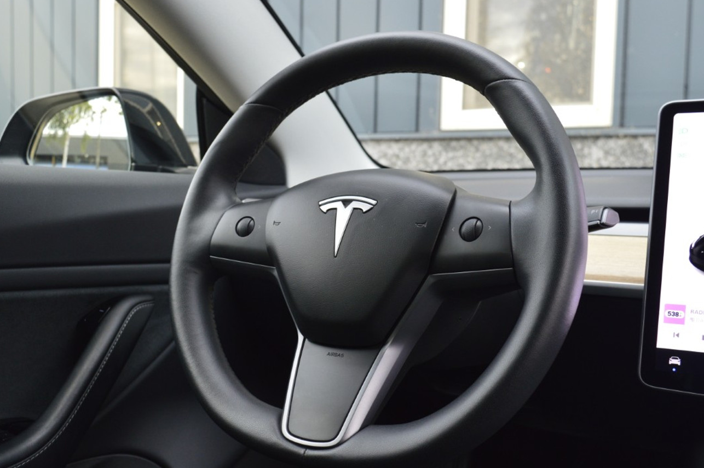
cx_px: 355
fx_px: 734
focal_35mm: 38
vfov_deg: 35.4
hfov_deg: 51.3
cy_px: 248
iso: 800
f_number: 5.6
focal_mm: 23
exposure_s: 1/60
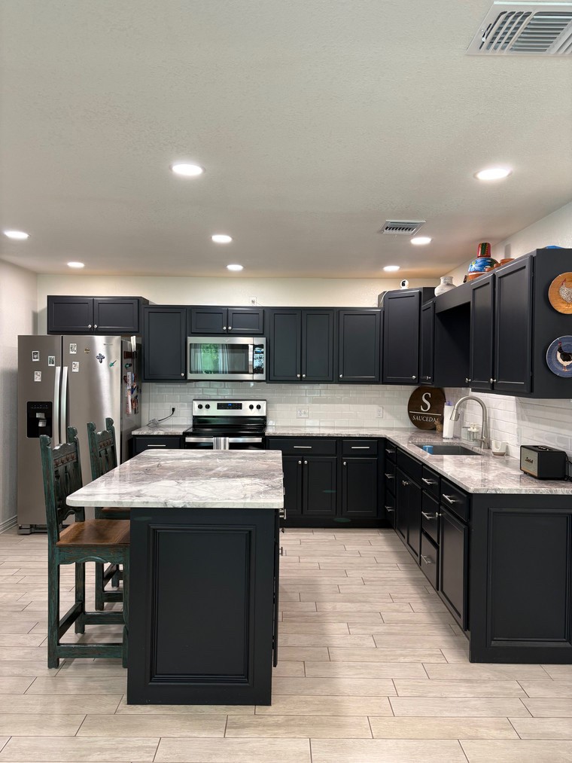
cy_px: 382
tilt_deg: +0.3
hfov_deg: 53.1
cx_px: 286
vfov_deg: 67.3
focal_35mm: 26
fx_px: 573
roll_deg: -1.1
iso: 80
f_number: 1.6
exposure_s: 1/60
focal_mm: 5.96
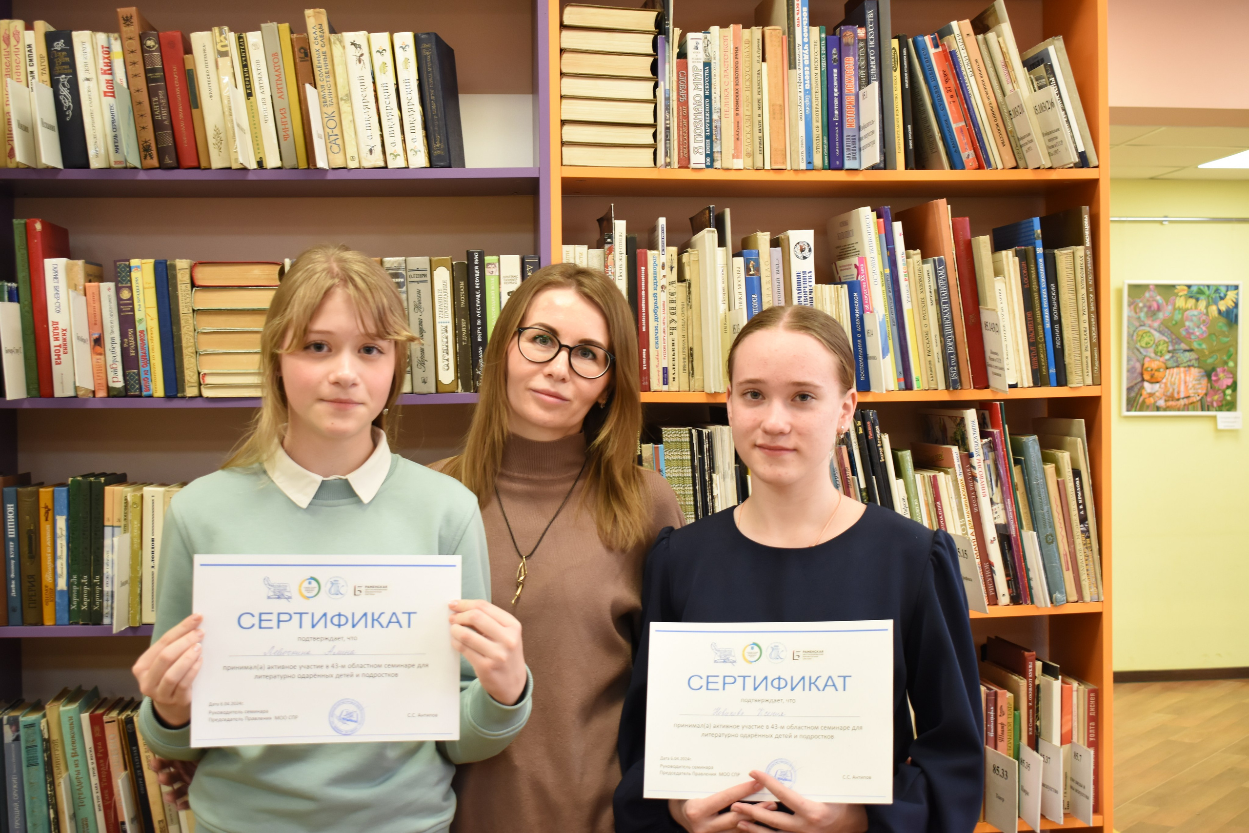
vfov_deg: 28.9
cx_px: 624
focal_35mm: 46
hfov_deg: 42.3
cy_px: 416
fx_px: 1613
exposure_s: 1/40
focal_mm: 31
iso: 800
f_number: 4.2
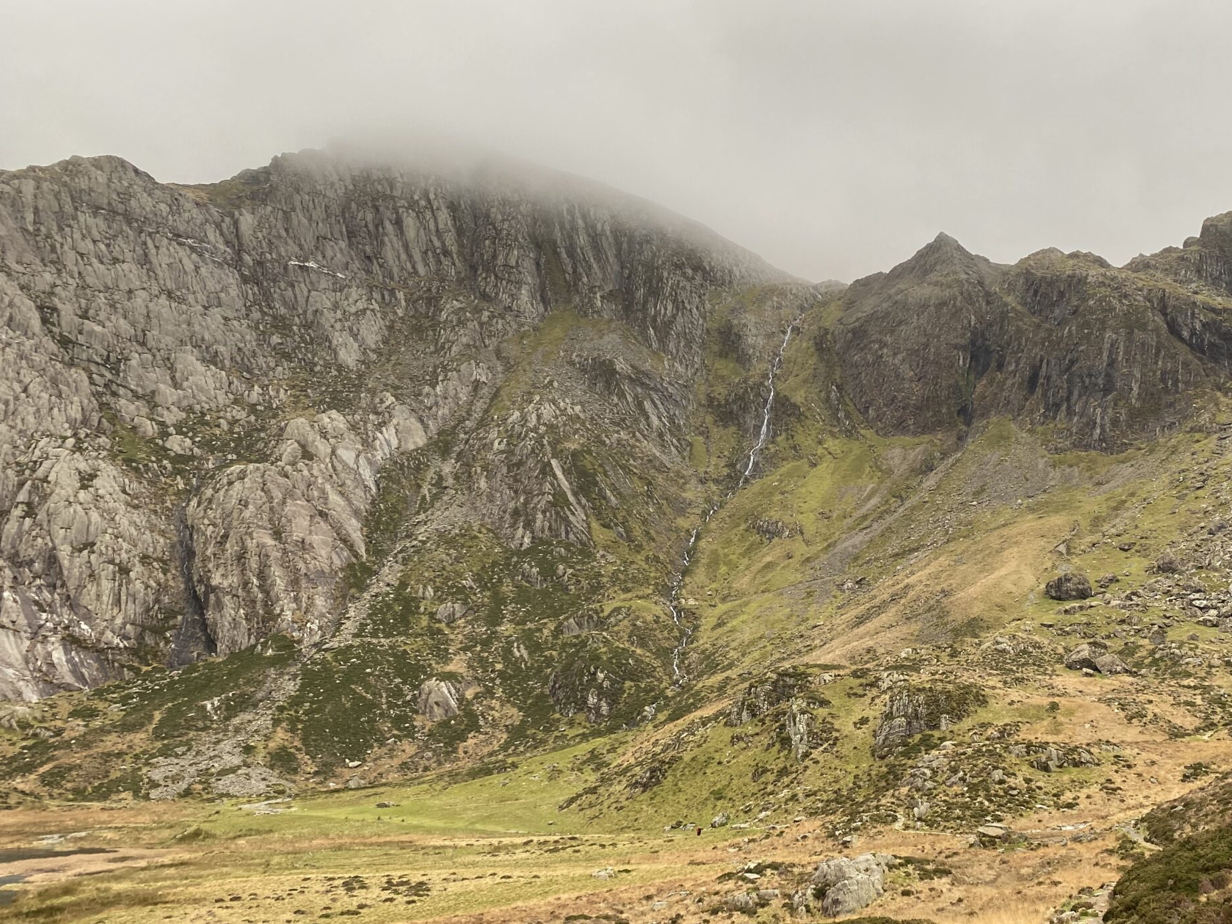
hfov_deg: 50.3
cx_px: 838
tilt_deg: +10.5
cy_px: 558
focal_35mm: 36
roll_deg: +0.0
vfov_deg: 39.5
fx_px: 1281
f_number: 1.8
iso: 64
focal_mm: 4.25
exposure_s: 1/121
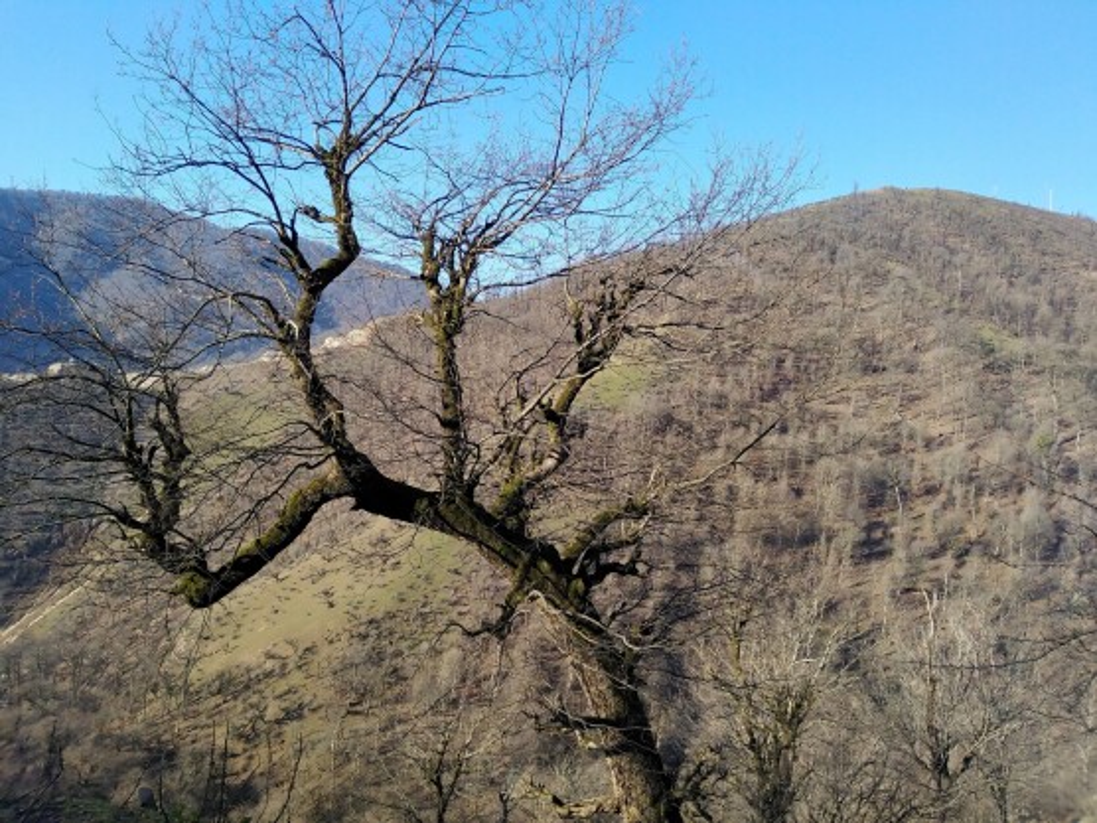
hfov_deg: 67.3
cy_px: 412
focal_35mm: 26
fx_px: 824
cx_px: 548
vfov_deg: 53.1
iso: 100
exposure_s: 1/803
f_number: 1.8
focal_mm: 3.59
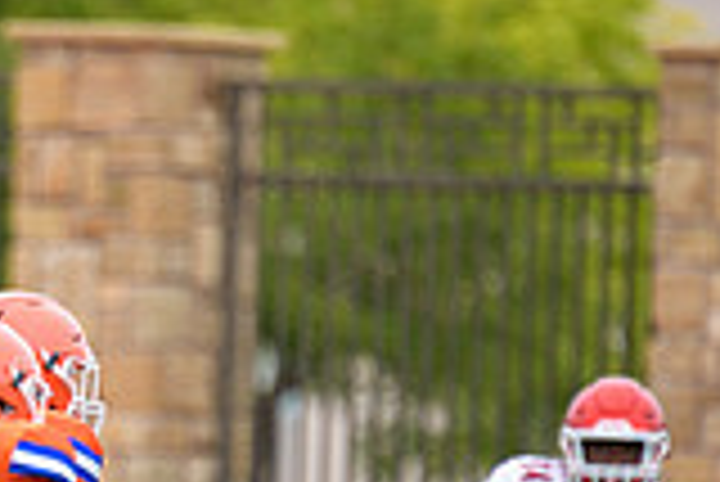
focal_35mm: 1088
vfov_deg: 1.3
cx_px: -292
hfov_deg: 1.9
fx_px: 21779
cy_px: 534
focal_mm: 300
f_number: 2.8
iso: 280
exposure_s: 1/1000
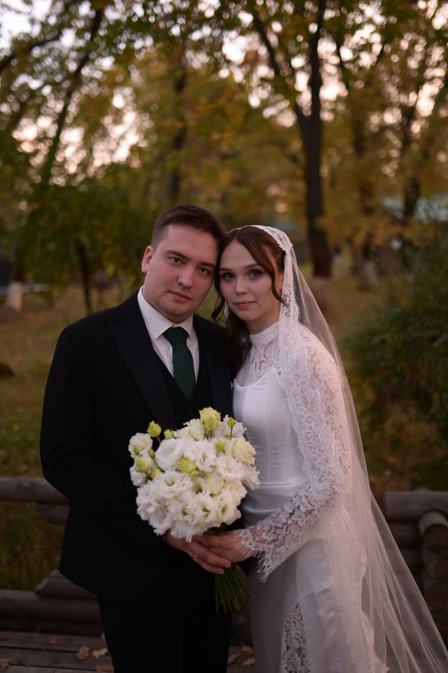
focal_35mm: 35
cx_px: 224
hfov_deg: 37.8
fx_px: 654
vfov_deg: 54.5
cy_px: 336
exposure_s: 1/640
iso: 640
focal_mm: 35
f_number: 1.4
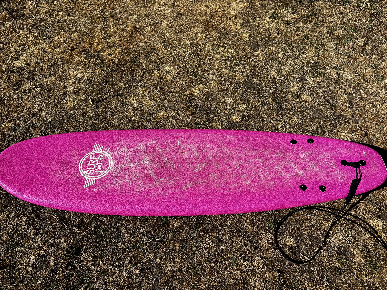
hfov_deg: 67.3
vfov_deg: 53.1
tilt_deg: -54.5
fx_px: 291
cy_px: 145
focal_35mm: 26
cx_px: 194
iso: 50
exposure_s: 1/4082
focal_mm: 5.96
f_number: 1.6
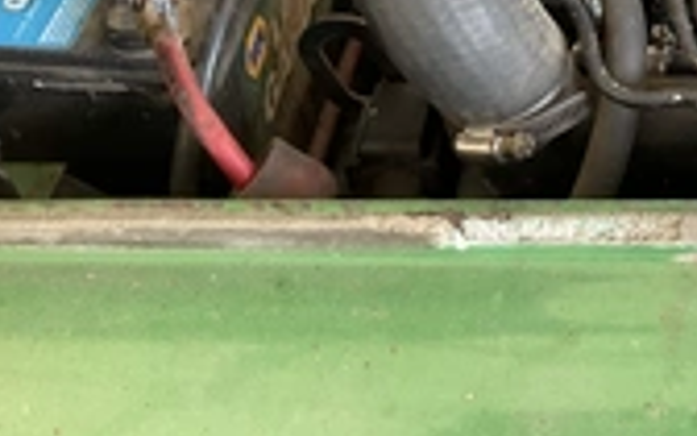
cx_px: 676
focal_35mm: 73
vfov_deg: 16.8
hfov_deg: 26.9
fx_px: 1387
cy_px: -129
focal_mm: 3
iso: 64
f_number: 1.8
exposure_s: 1/71
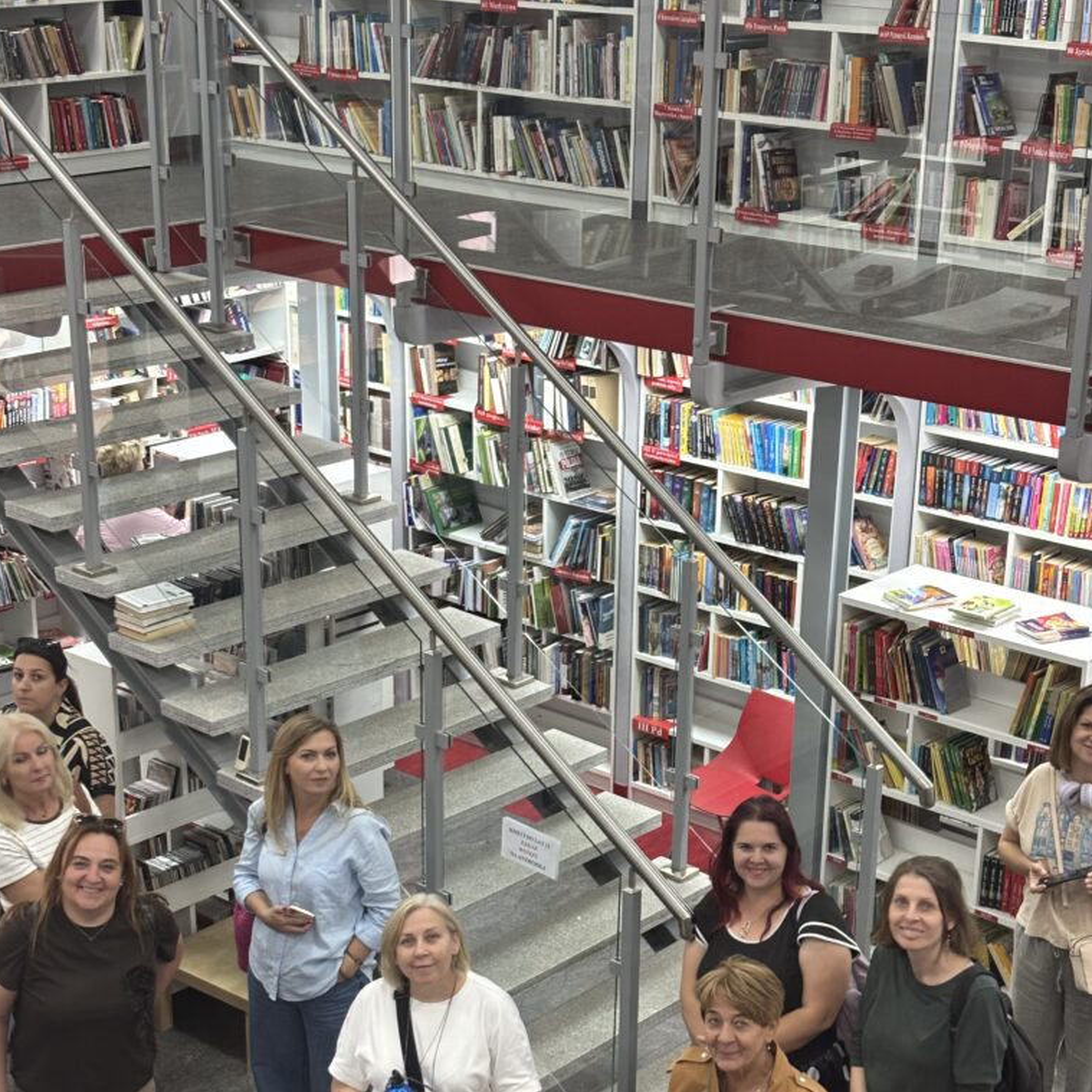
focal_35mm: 62
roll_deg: -1.5
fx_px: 2213
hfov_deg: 27.7
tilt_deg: -21.8
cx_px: 545
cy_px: 725
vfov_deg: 27.6
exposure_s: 1/33
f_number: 1.6
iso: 125
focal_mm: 5.96
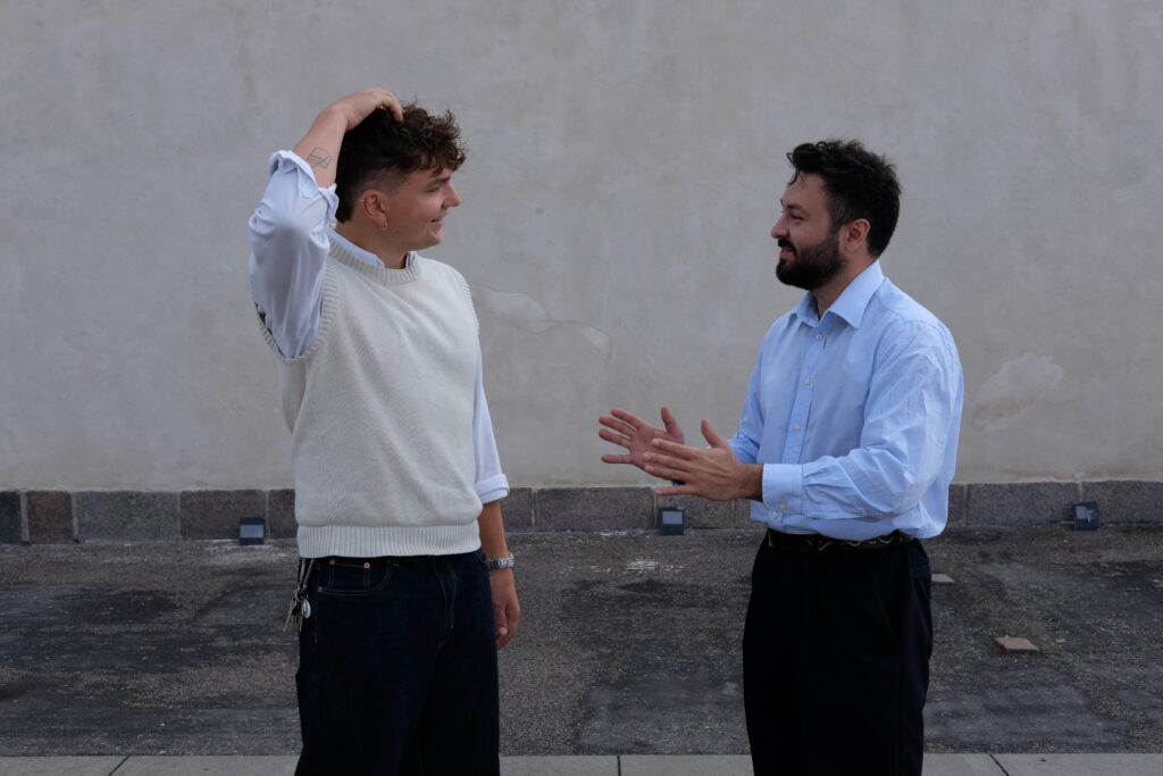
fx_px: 1712
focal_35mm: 53
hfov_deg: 37.5
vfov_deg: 25.5
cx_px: 582
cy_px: 388
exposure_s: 1/800
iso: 800
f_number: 8
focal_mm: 35
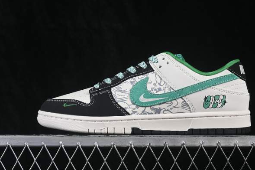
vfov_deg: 14.7
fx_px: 658
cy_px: 69
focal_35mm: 93
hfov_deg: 21.9
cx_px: 144
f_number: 8
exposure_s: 1/80
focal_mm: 50
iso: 160
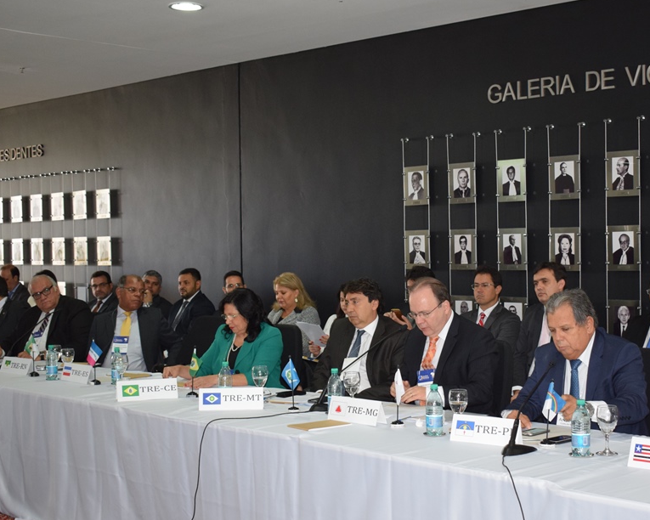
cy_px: 271
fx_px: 1051
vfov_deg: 27.8
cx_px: 399
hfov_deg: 34.2
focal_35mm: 55
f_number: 4.2
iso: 1400
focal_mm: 29
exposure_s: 1/60
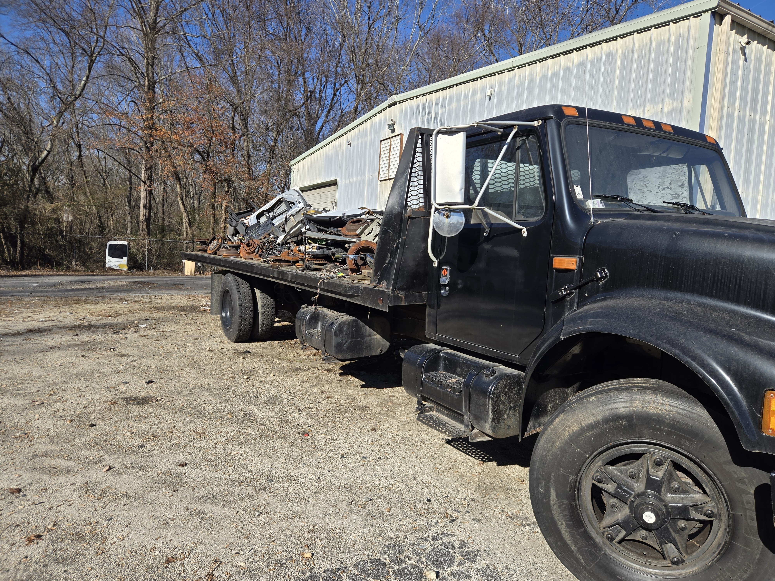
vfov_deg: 58.9
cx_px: 388
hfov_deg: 73.9
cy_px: 290
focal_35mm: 23
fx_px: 515
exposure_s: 1/1869
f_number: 1.8
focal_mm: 5.4
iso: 25
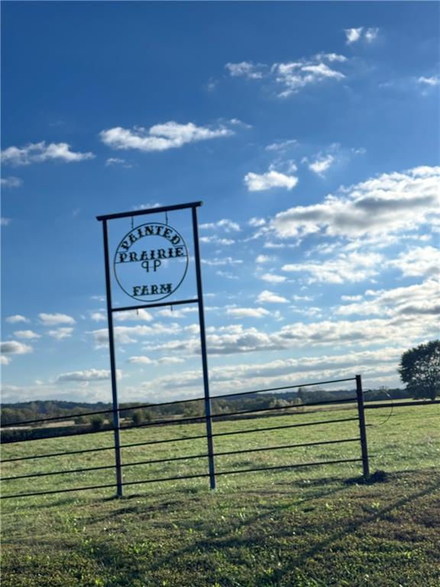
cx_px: 220
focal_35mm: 48
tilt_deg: +8.6
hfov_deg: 30.3
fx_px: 813
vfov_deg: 39.7
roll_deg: +3.7
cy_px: 294
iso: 64
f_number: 1.78
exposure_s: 1/1923
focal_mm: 6.76
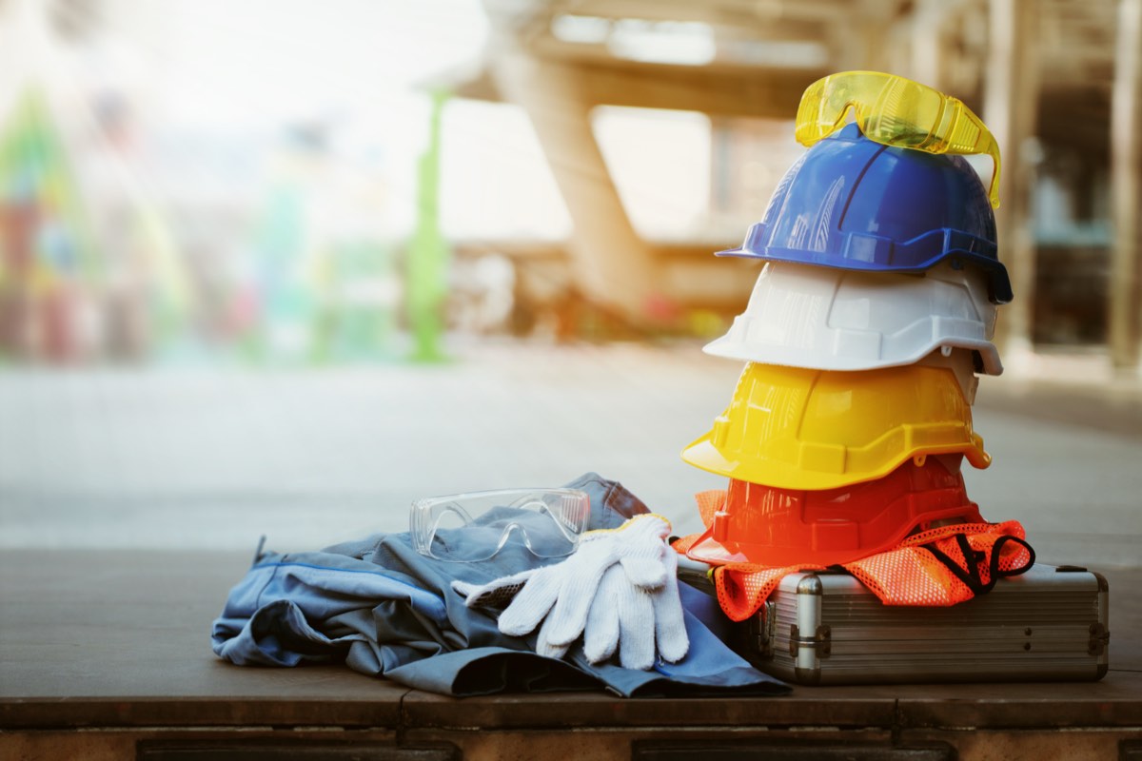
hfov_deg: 19.5
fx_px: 3331
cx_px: 571
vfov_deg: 13.0
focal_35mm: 105
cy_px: 380
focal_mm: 105
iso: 500
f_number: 4
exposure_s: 1/640
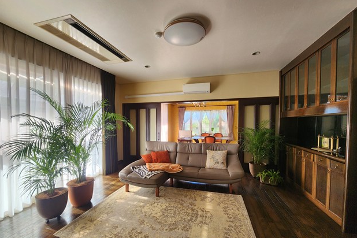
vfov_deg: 80.9
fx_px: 139
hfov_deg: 104.2
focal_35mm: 14
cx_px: 174
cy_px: 132
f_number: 2.2
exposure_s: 1/50
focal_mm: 2.2
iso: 100
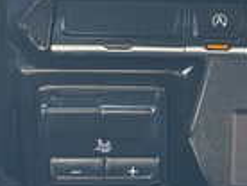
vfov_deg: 10.1
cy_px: 4
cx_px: 340
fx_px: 1044
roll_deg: -2.6
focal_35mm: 146
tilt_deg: -27.5
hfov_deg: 13.0
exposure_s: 1/98
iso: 125
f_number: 1.78
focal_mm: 6.76
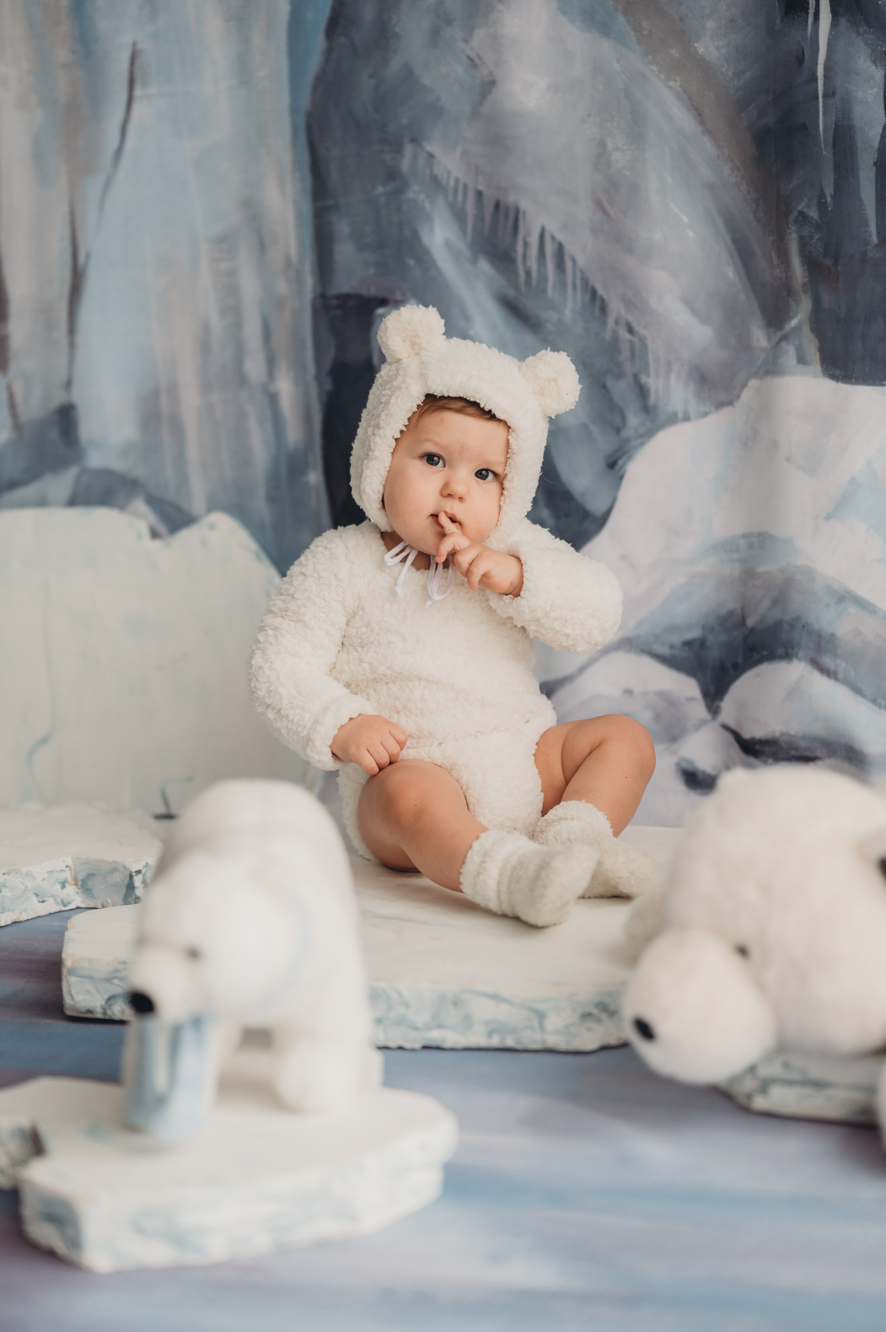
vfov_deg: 23.9
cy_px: 666
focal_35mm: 85
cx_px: 443
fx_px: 3142
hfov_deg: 16.0
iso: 400
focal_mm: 85
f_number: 2
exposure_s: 1/400
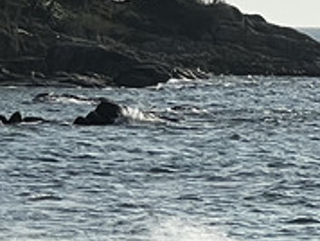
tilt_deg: +0.8
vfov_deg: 2.9
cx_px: -717
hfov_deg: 3.7
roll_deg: +0.1
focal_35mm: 518
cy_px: 41
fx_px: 4795
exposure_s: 1/1508
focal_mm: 9
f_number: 2.8
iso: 32
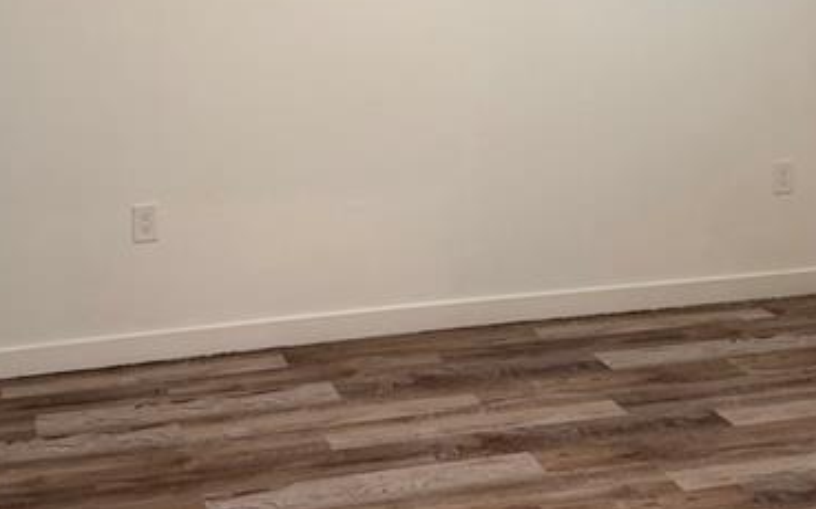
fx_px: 1178
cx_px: 329
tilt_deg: -1.4
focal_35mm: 53
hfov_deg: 38.1
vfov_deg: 23.1
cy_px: -27
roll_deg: -1.1
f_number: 1.78
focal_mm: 6.76
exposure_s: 1/60
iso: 125
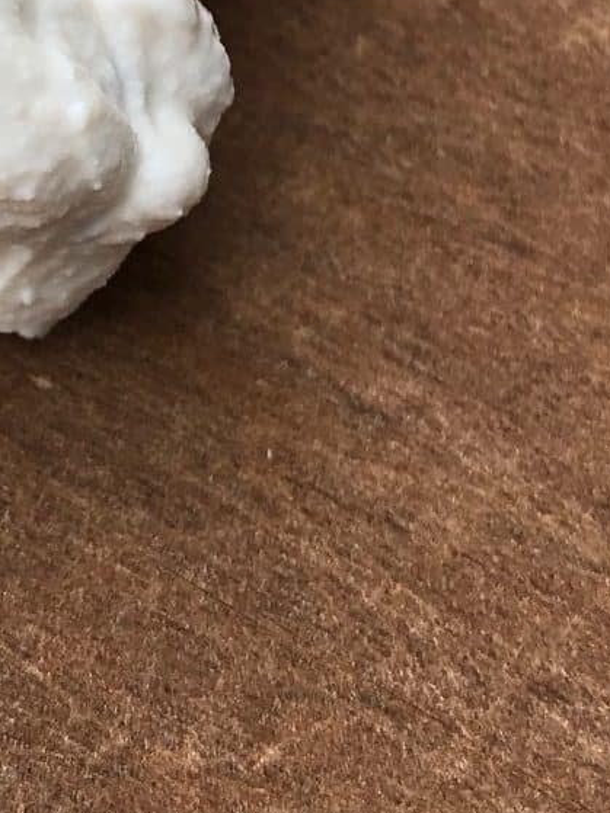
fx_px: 2374
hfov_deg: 14.3
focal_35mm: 101
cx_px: -41
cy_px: -38
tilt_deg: -48.0
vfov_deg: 18.8
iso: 20
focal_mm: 3.99
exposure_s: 1/357
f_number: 1.8
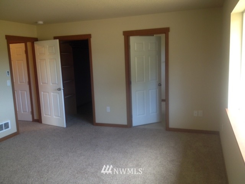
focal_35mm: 35
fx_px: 248
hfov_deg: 52.6
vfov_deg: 40.7
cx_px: 122
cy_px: 92
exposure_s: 1/20
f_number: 2.4
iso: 64
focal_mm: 4.28
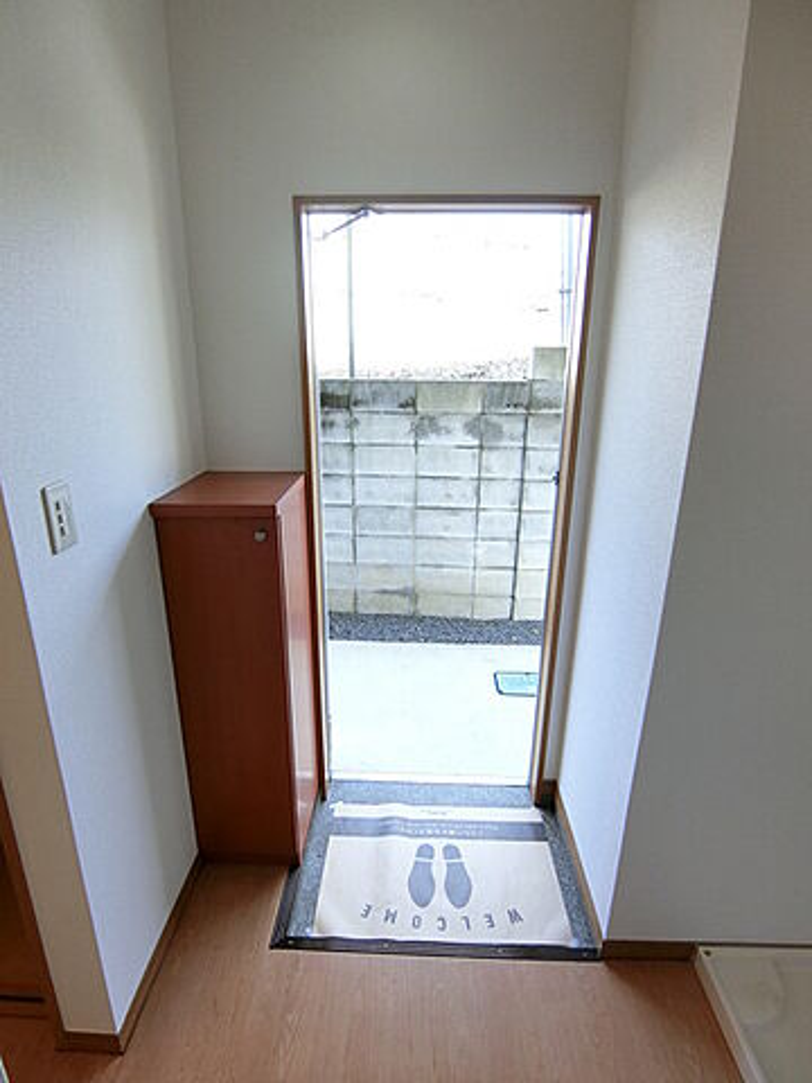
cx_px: 406
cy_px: 542
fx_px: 594
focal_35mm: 19
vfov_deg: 84.7
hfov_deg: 68.7
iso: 200
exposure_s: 1/125
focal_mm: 4.06
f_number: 2.7
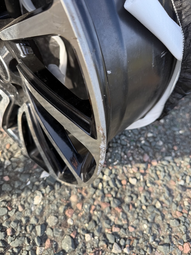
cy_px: 128
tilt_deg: -56.7
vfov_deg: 71.6
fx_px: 177
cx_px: 96
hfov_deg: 56.8
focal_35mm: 24
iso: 80
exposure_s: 1/433
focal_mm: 6.76
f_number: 1.78
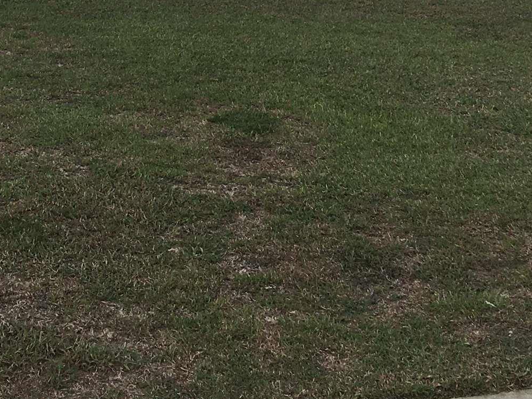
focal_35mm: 89
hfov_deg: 21.9
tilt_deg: +2.2
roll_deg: -0.5
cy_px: -207
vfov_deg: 15.3
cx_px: 158
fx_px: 1368
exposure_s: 1/1115
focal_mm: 4.15
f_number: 2.2
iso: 25
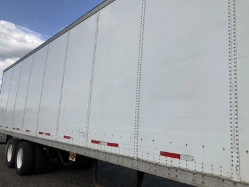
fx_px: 209
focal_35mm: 29
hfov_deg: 61.7
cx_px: 124
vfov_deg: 48.2
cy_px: 94
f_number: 1.8
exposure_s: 1/2058
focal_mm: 3
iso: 25
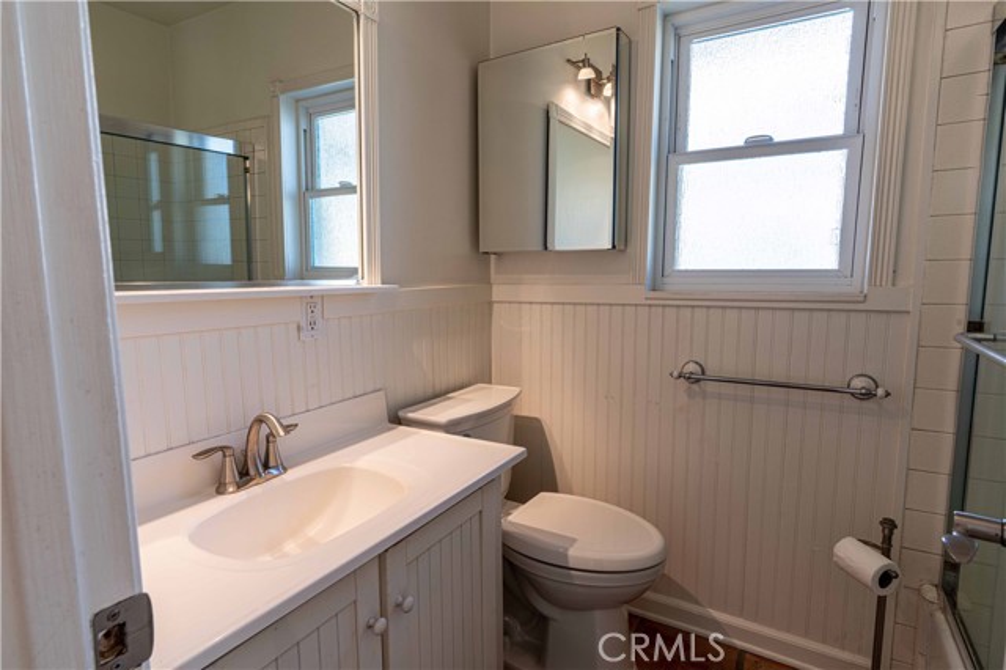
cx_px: 503
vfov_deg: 64.5
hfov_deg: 86.9
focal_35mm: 19
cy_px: 335
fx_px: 531
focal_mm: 19
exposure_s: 1/40
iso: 100
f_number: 11
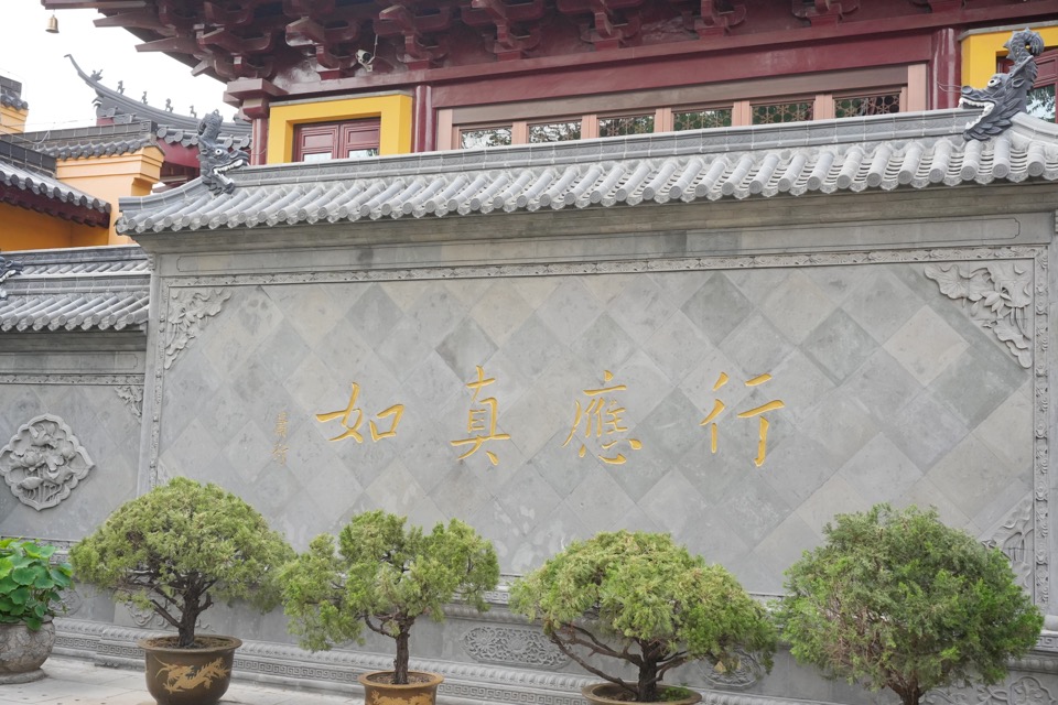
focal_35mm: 40
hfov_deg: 48.5
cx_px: 529
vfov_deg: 33.4
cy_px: 352
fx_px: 1175
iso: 2000
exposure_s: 1/1600
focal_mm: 40
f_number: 4.5
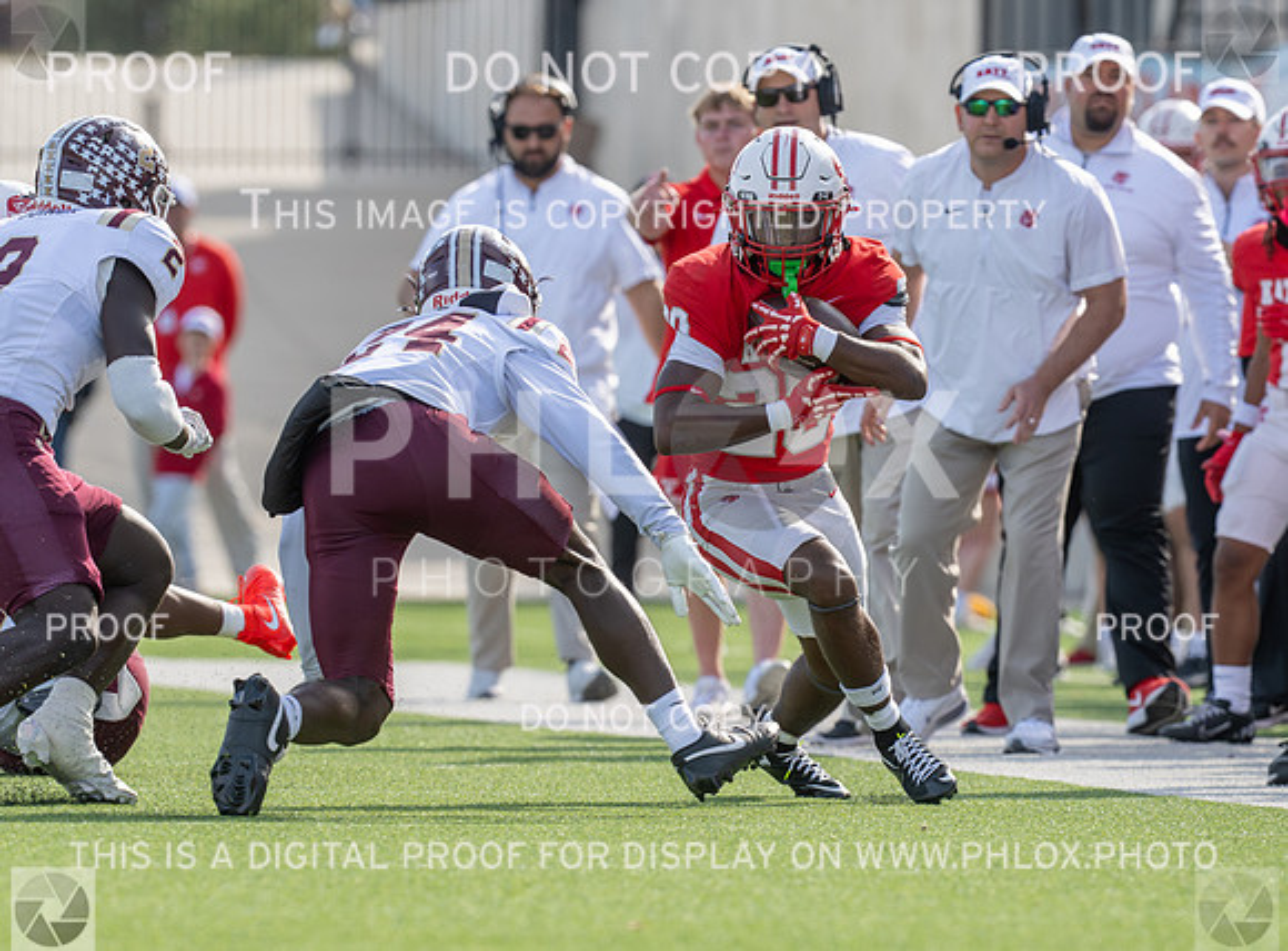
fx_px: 23859
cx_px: 680
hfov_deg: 3.1
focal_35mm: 645
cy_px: 613
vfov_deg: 2.3
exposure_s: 1/2000
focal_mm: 400
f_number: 6.3
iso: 800
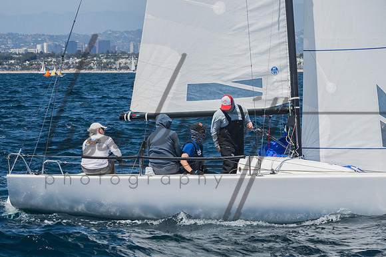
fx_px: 1865
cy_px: 128
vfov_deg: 7.9
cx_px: 193
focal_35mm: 174
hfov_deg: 11.8
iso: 640
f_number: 14
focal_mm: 116
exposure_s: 1/1000
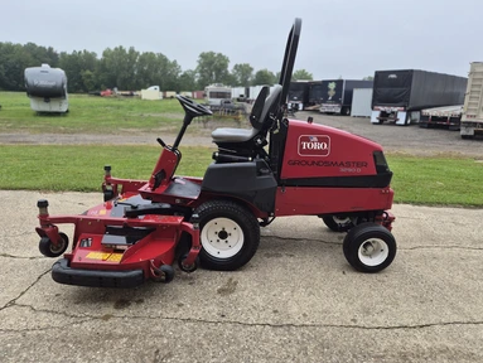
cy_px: 184
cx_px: 242
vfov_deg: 56.9
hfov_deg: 71.5
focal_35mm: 24
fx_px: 335
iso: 80
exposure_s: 1/970
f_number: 1.8
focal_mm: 5.4
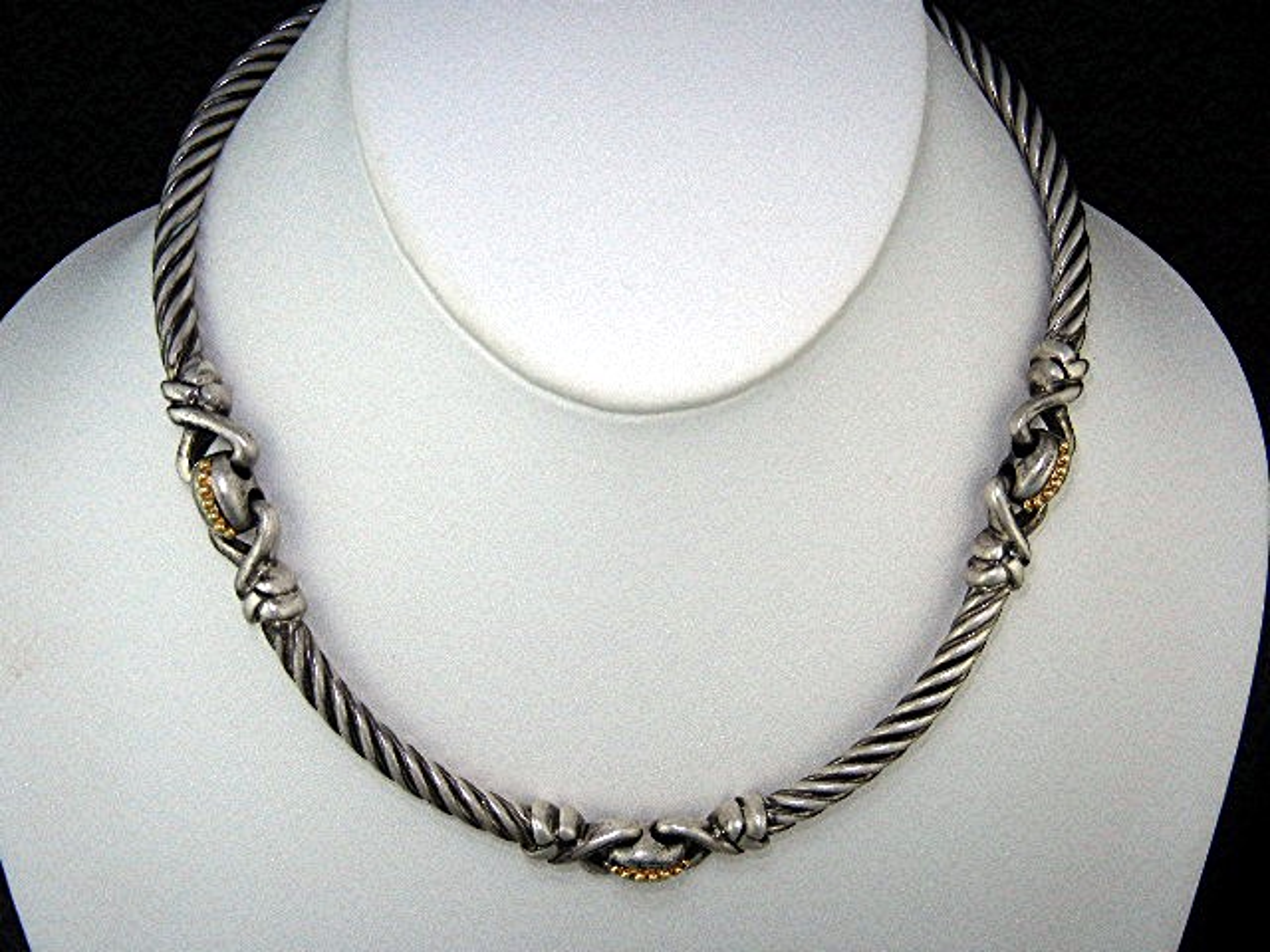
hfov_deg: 54.0
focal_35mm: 34
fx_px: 1247
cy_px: 476
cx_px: 635
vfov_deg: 41.8
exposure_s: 1/30
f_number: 7.2
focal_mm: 6.2
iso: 196
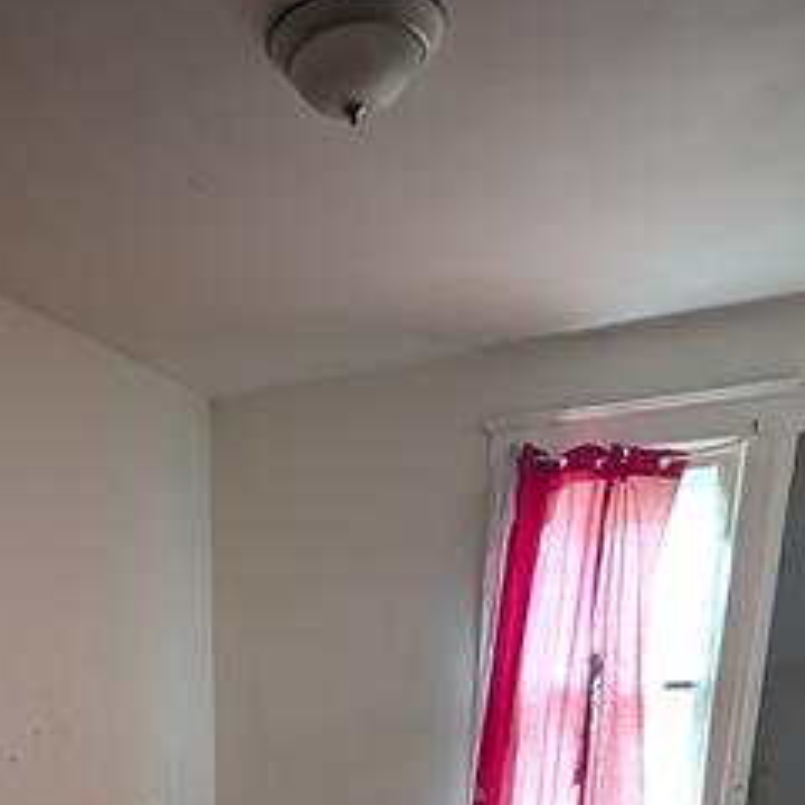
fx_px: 895
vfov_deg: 35.8
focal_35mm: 34
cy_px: 1003
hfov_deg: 46.5
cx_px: 191
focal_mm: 2.02
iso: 944
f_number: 1.7
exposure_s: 1/14.3
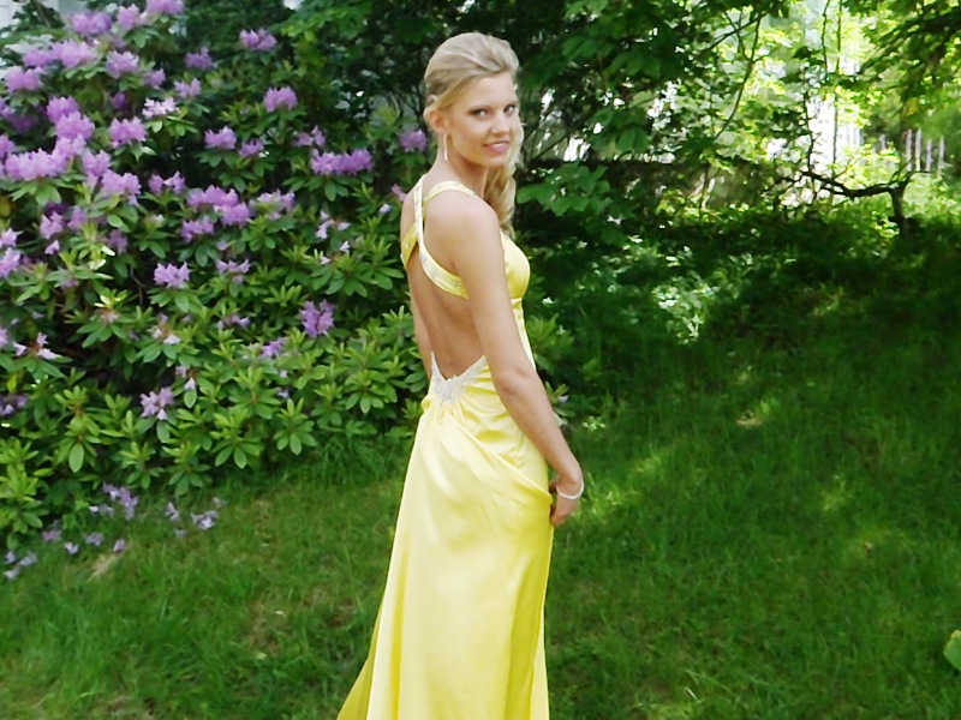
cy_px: 360
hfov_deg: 63.4
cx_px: 480
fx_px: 777
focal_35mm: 28
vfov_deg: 49.7
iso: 640
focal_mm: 5
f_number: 5
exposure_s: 1/500
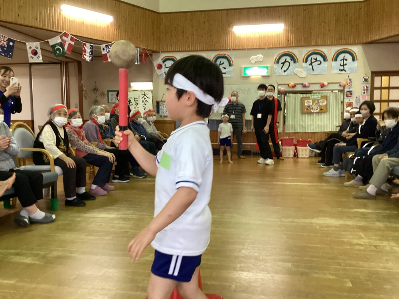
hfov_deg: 58.4
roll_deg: -0.4
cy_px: 150
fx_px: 357
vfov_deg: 45.4
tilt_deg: -3.2
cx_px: 200
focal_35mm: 31
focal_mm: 3.3
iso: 250
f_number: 2.4
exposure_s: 1/60
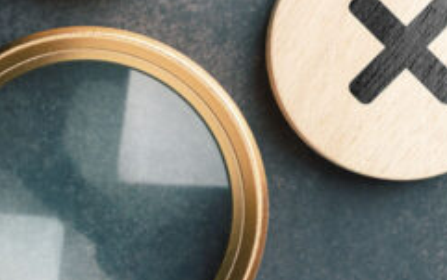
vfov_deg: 7.1
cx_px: 85
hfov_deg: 11.3
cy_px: 89
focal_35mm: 184
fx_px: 2243
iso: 100
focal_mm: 58
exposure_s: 1/160
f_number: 5.6
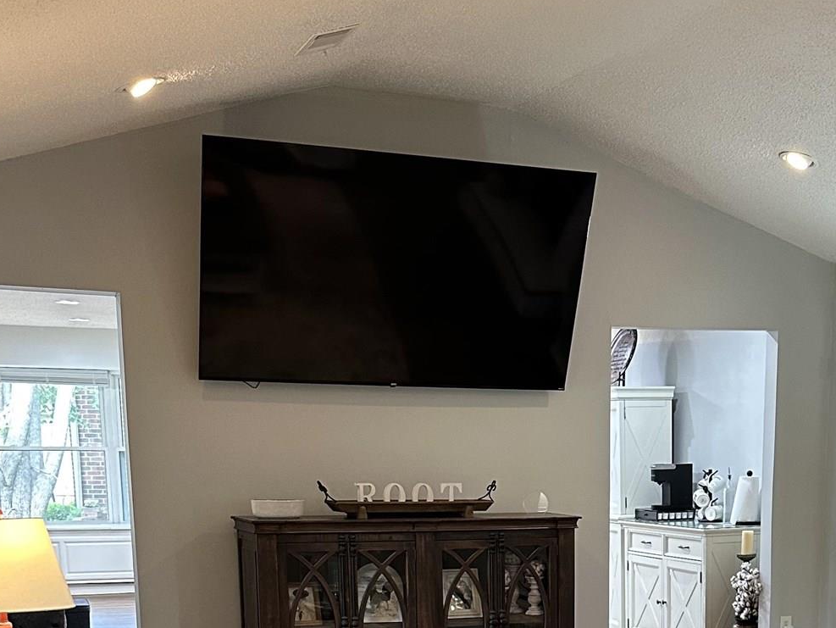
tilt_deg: -10.5
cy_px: 697
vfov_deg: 24.3
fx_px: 1353
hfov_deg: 33.8
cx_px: 599
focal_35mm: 56
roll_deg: -0.9
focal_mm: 6.86
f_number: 1.78
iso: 400
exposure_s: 1/60
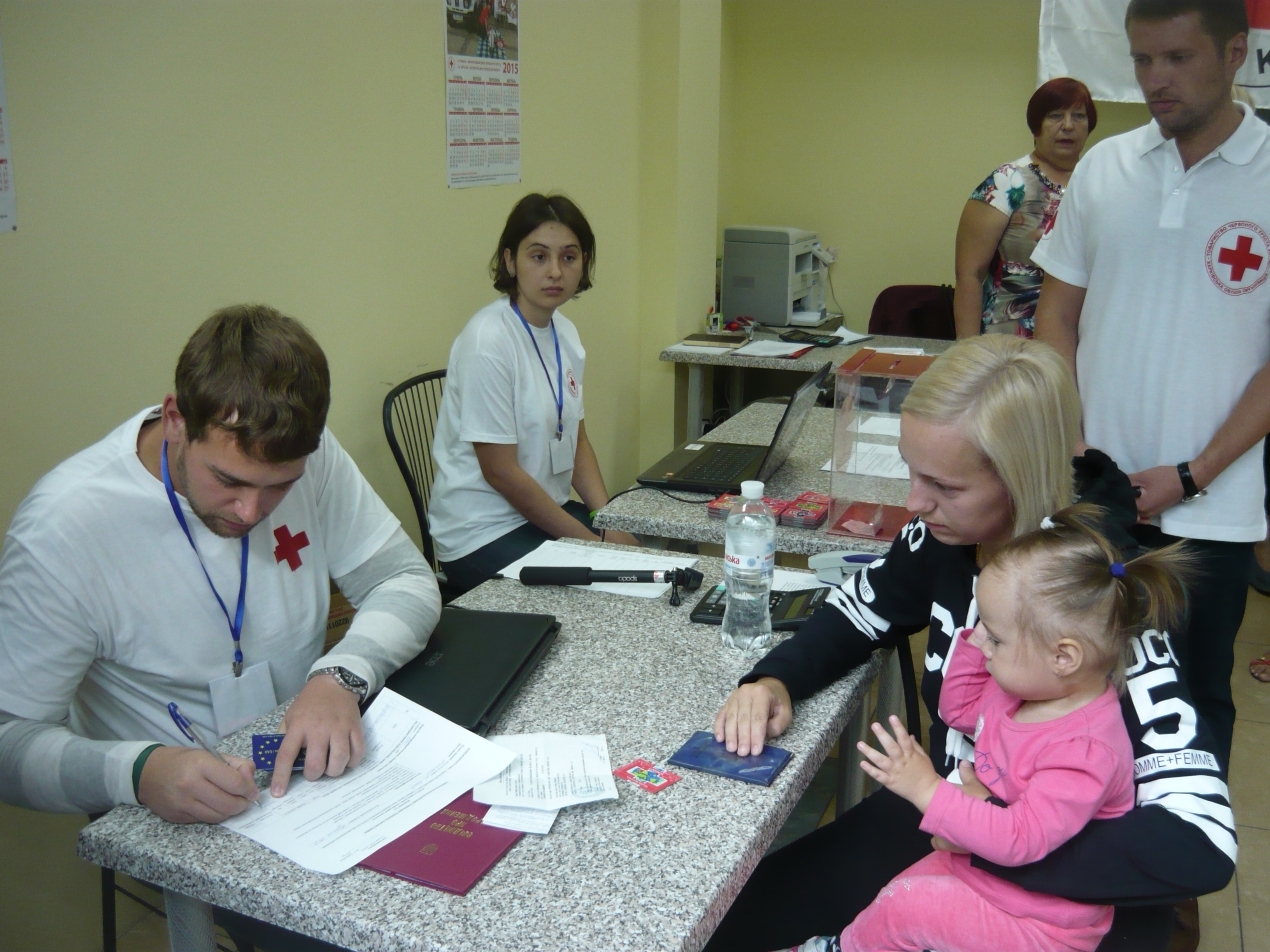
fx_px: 1211
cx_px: 635
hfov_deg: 55.4
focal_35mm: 33
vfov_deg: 42.9
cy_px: 476
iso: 200
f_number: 2.8
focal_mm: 5.5
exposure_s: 1/60
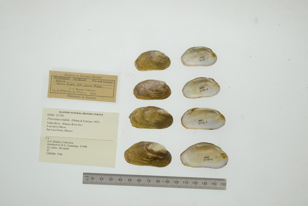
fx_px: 513
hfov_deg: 33.4
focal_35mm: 60
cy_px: 103
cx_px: 154
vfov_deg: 22.6
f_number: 32
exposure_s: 1/13
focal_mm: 60
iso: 100
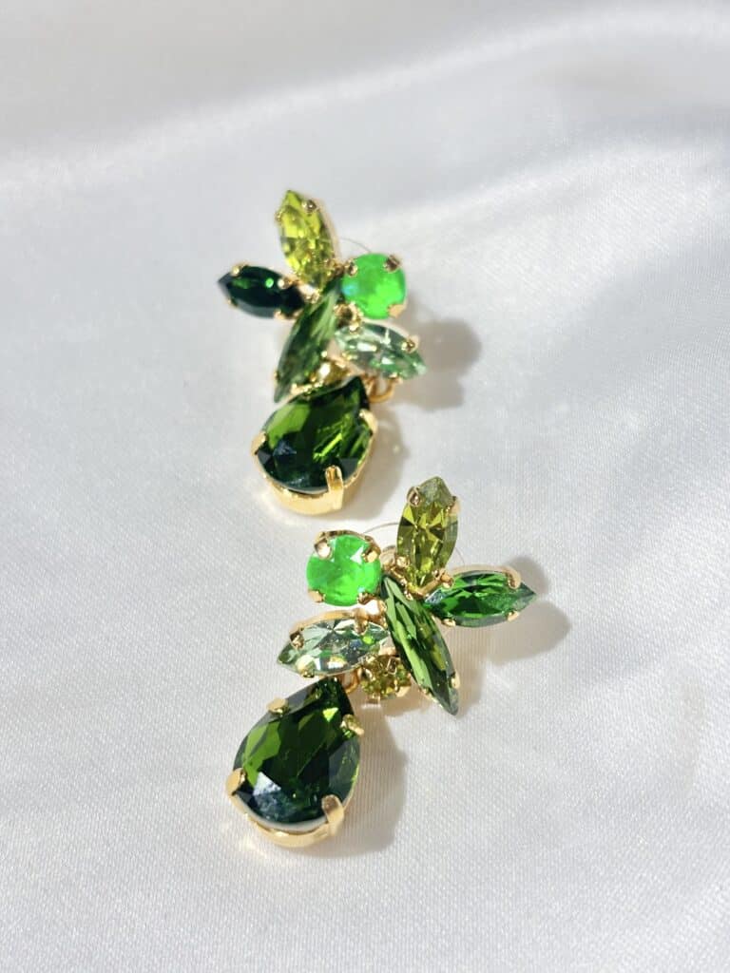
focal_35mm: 52
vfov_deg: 36.8
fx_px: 1462
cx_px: 365
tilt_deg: -49.0
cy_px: 486
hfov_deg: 28.0
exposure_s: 1/303
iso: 32
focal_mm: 5.96
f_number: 1.6
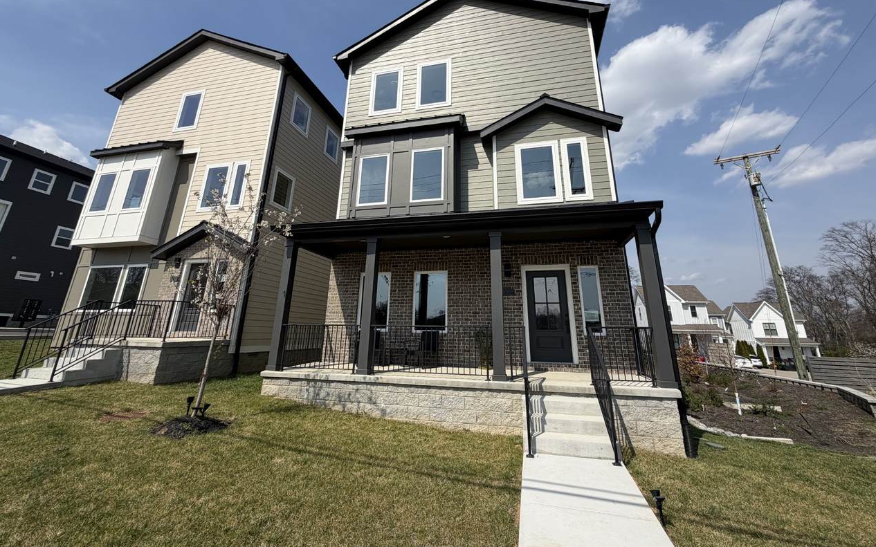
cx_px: 441
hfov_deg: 101.5
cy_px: 223
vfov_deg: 74.1
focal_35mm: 15
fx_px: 358
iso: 20
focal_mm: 2.22
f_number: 2.2
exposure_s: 1/1211
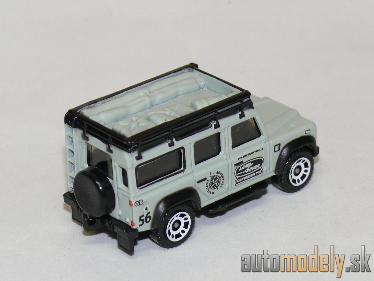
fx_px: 1653
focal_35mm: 153
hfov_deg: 12.9
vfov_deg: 9.7
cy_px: 140
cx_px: 187
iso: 100
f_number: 3.2
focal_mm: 18.2
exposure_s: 1/30
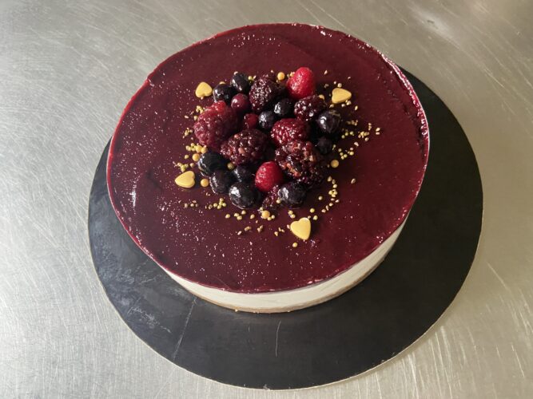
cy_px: 200
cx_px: 266
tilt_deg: -62.7
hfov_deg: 67.3
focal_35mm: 26
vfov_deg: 53.0
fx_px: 400
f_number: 1.8
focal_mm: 4.25
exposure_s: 1/60
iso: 400
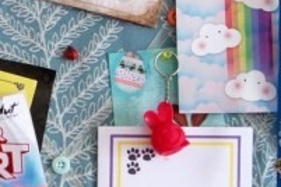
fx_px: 1069
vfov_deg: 10.0
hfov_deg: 14.0
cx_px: -144
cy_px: 162
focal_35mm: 137
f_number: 4
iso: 1600
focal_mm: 23
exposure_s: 1/50
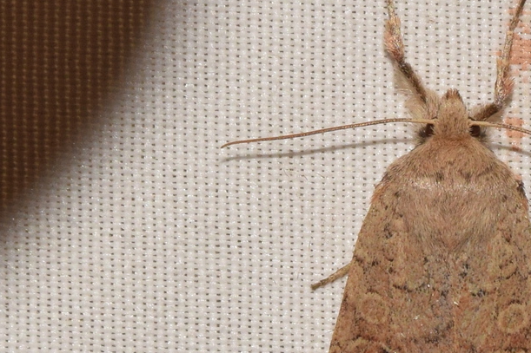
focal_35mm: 330
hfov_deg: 6.2
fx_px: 4866
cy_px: 240
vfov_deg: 4.2
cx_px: 413
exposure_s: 1/160
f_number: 14
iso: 500
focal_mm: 140
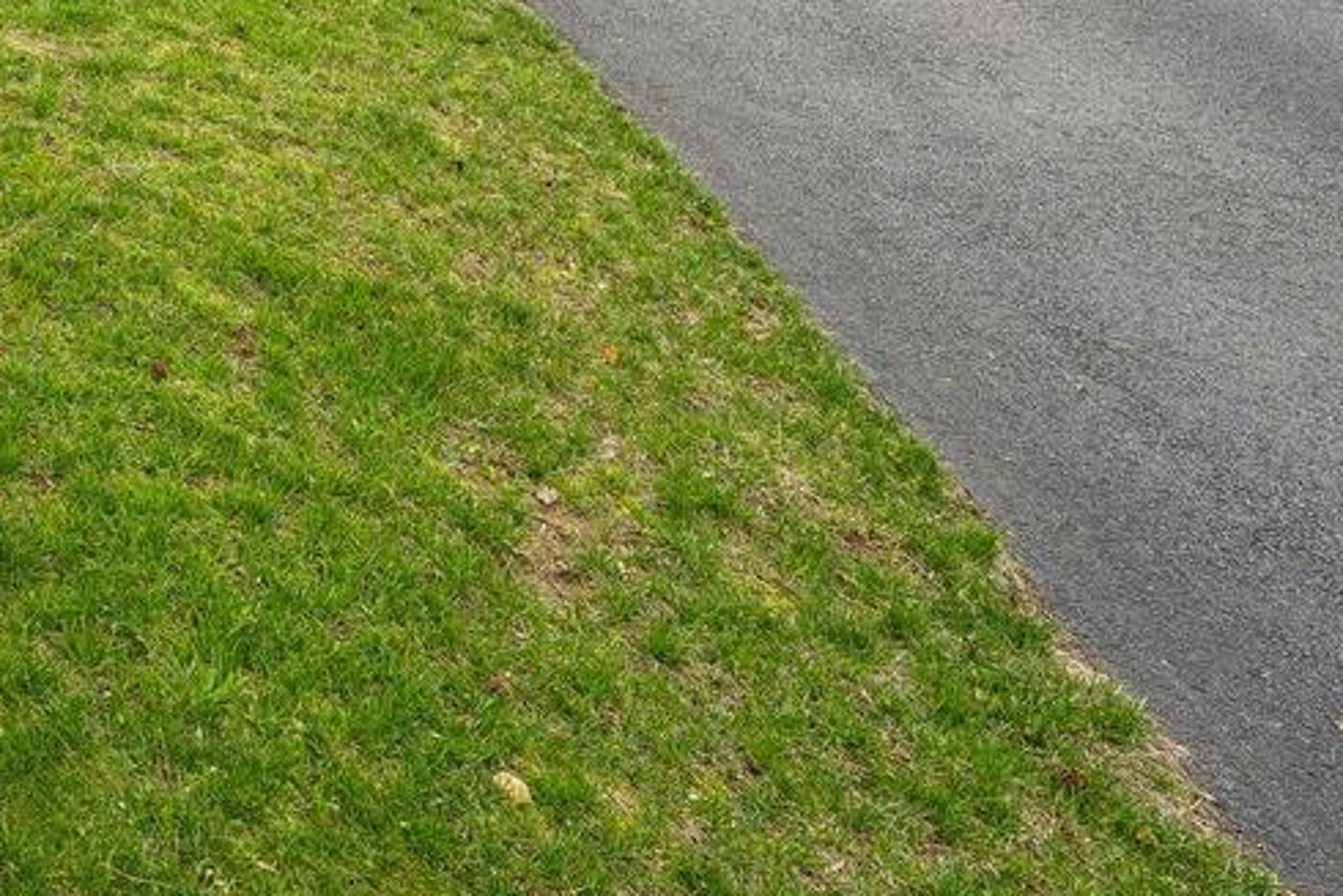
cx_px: -562
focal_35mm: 47
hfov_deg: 29.6
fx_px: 1754
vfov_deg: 24.5
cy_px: -312
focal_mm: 16
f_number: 6.3
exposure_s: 1/500
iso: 800
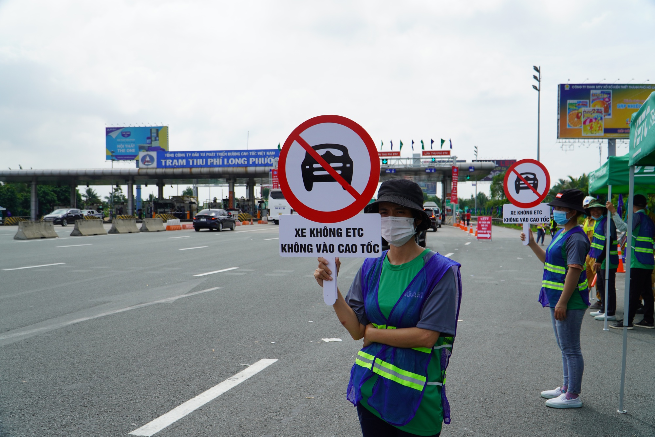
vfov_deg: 43.6
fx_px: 546
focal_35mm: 30
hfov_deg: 61.9
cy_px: 218
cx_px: 328
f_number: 5
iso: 100
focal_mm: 20
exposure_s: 1/800
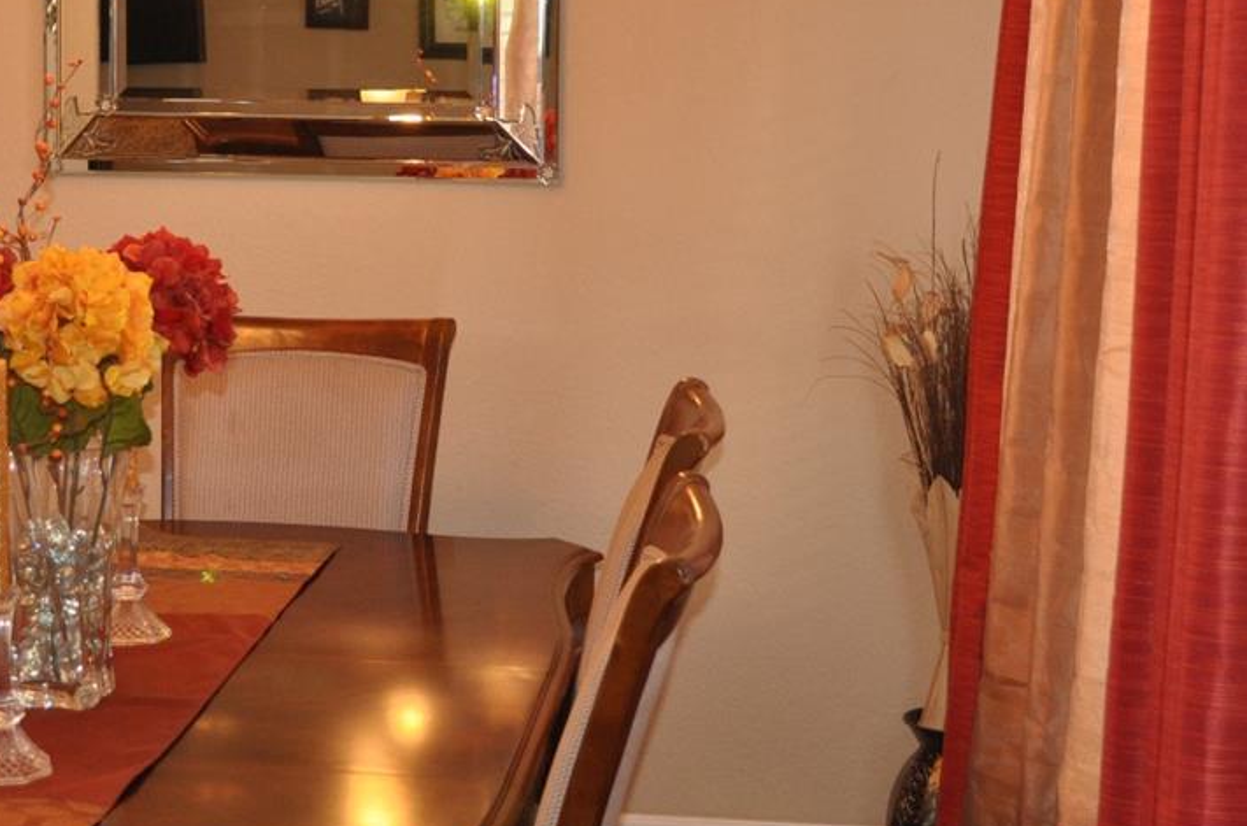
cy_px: 292
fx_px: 2627
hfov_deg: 26.4
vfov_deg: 17.8
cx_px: 337
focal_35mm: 76
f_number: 4
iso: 560
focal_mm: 24
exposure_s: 1/30
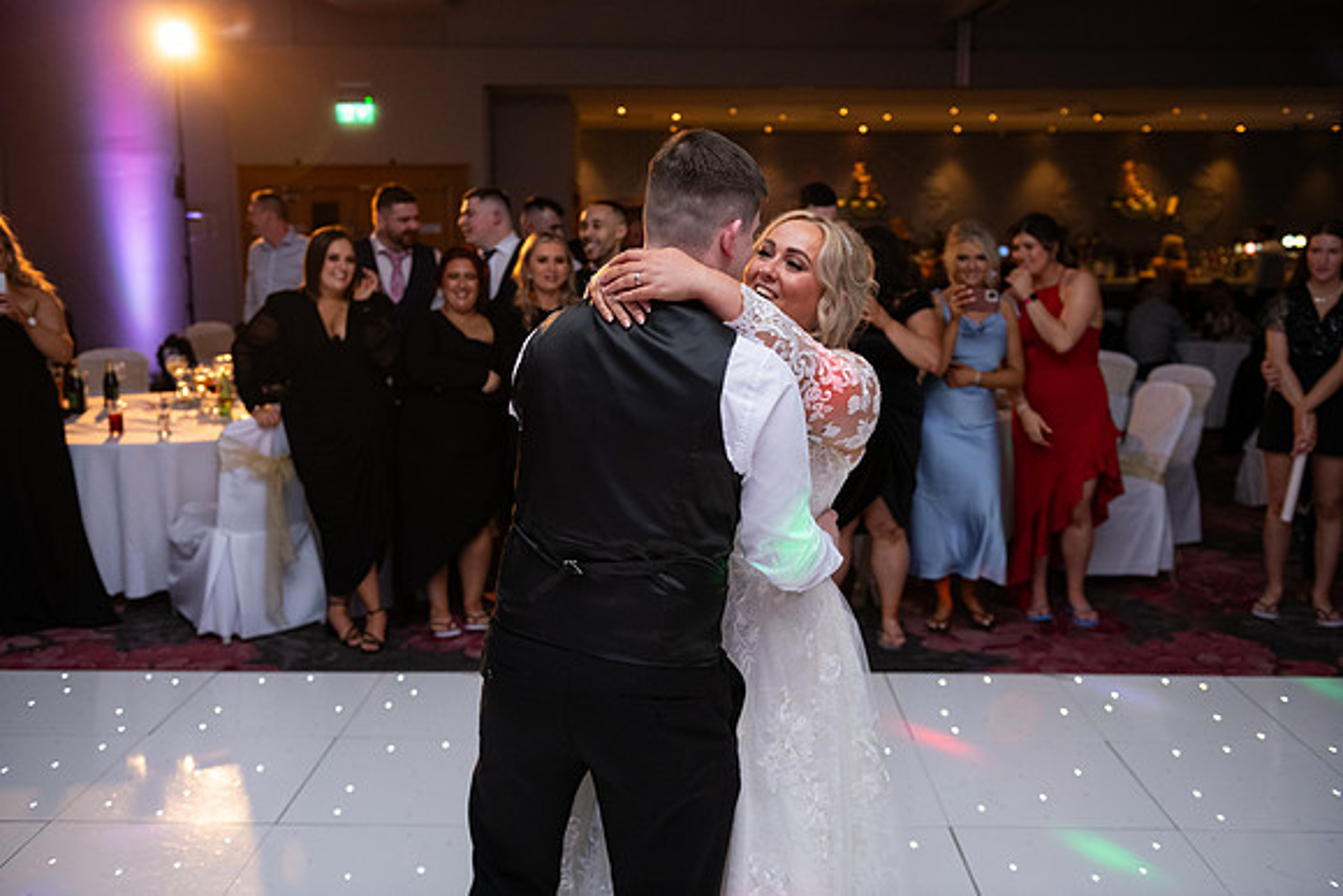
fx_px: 1306
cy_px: 448
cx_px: 672
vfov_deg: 37.9
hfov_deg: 54.4
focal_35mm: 35
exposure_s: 1/160
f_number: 3.5
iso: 1250
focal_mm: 35
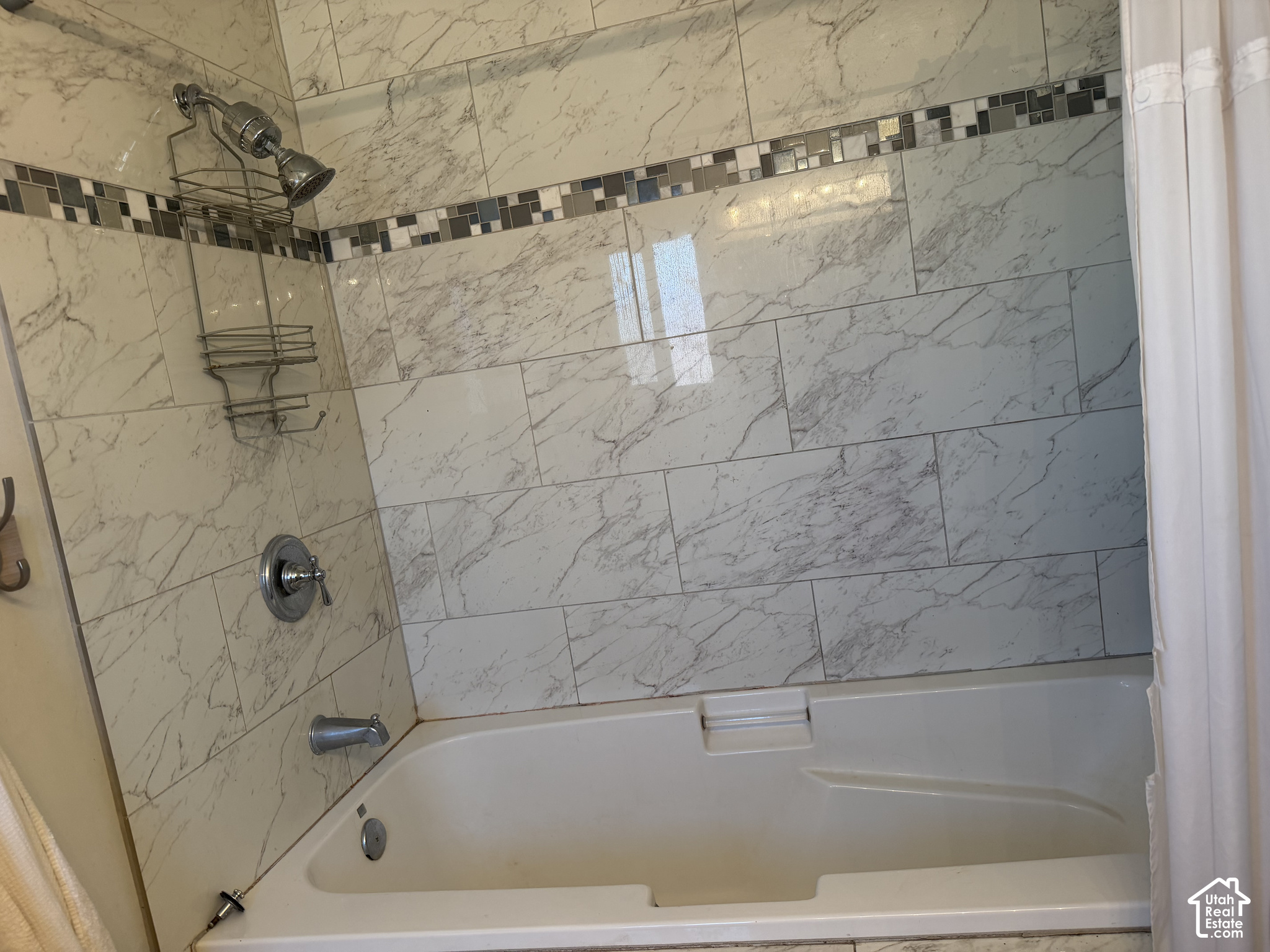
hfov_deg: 71.6
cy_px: 476
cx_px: 635
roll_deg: +8.9
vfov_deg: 56.8
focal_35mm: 24
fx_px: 881
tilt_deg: -6.7
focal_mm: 6.76
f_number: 1.78
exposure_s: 1/120
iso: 160
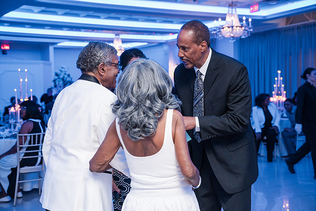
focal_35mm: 54
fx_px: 474
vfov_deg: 25.1
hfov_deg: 36.9
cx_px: 158
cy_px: 106
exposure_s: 1/250
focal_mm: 54
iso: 4000
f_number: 4
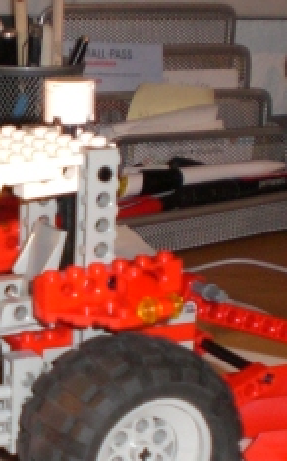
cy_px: 362
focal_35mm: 110
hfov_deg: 11.7
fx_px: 1378
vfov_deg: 18.8
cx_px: -53
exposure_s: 1/60
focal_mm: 6.3
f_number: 3.1
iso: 200
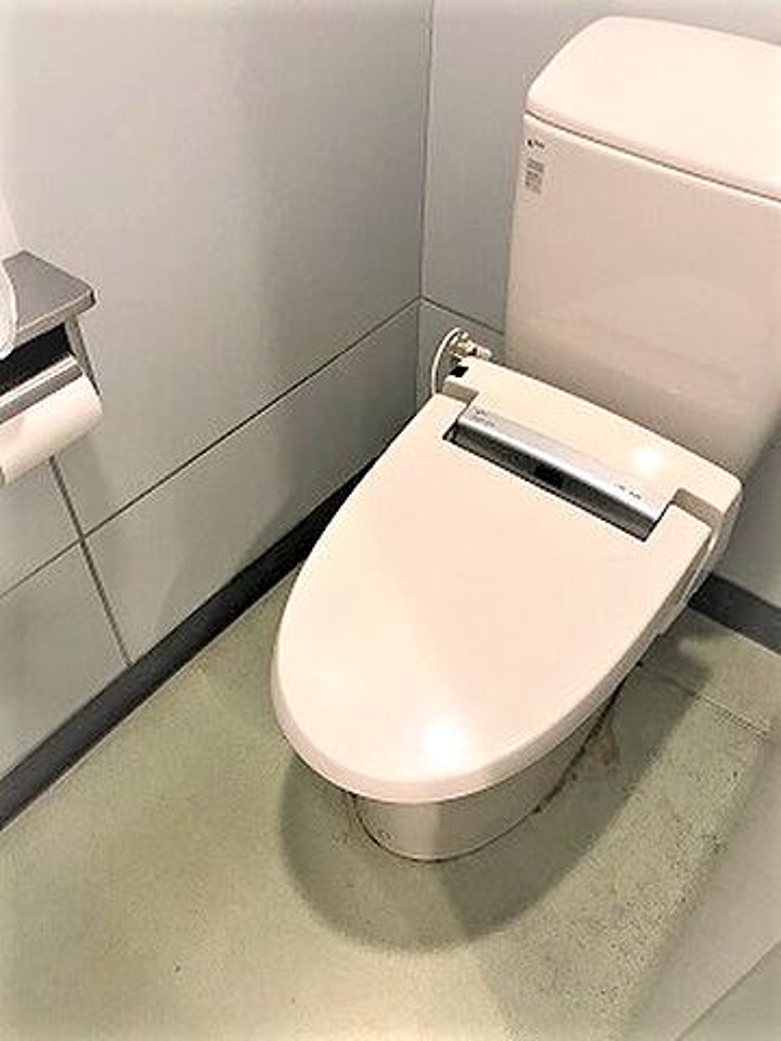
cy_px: 520
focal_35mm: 28
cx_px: 390
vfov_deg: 63.4
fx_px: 842
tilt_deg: -47.6
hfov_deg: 49.7
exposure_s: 1/12
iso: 100
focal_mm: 3.99
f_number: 1.8
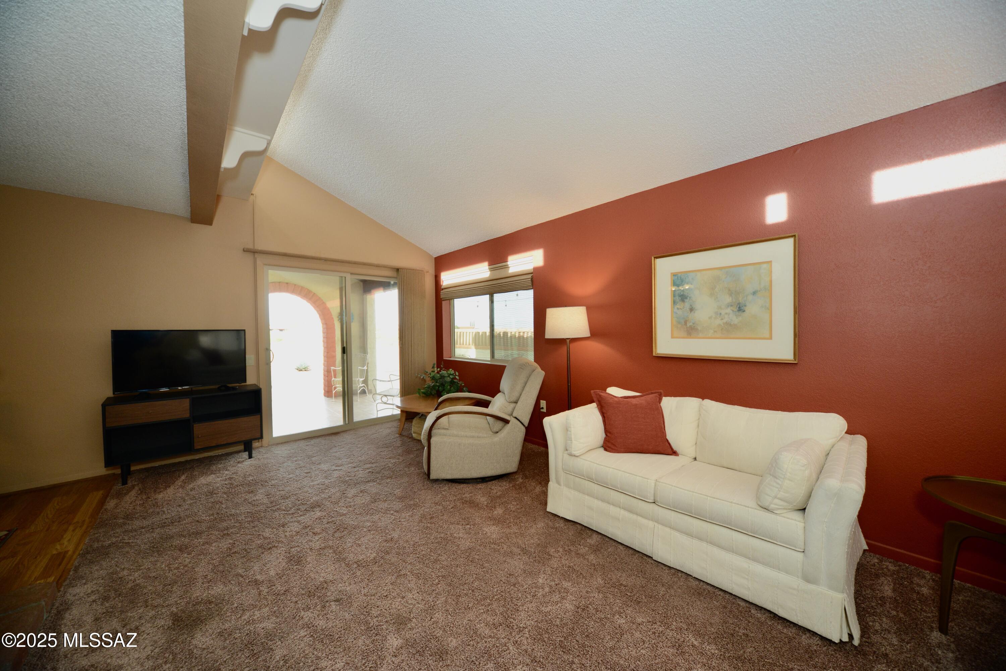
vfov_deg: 90.0
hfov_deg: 112.6
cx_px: 503
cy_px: 336
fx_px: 335
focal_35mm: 12
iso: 800
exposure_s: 1/60
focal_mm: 12
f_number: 7.1
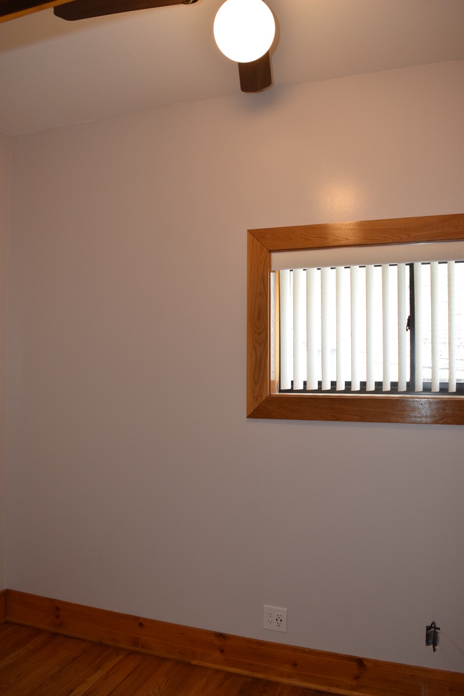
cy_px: 348
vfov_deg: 67.4
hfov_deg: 47.9
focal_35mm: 27
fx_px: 522
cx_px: 232
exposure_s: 1/125
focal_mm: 18
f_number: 5.6
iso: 800
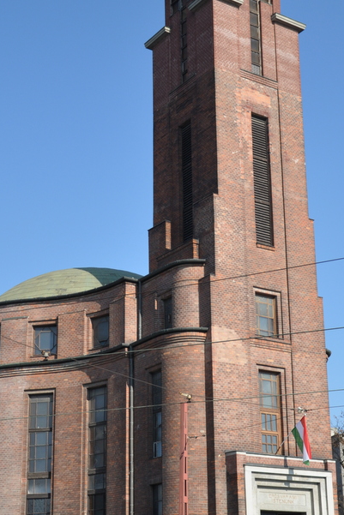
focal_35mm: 64
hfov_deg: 21.3
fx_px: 915
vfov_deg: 31.5
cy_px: 274
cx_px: 175
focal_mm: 25
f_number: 4
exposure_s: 1/1600
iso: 200
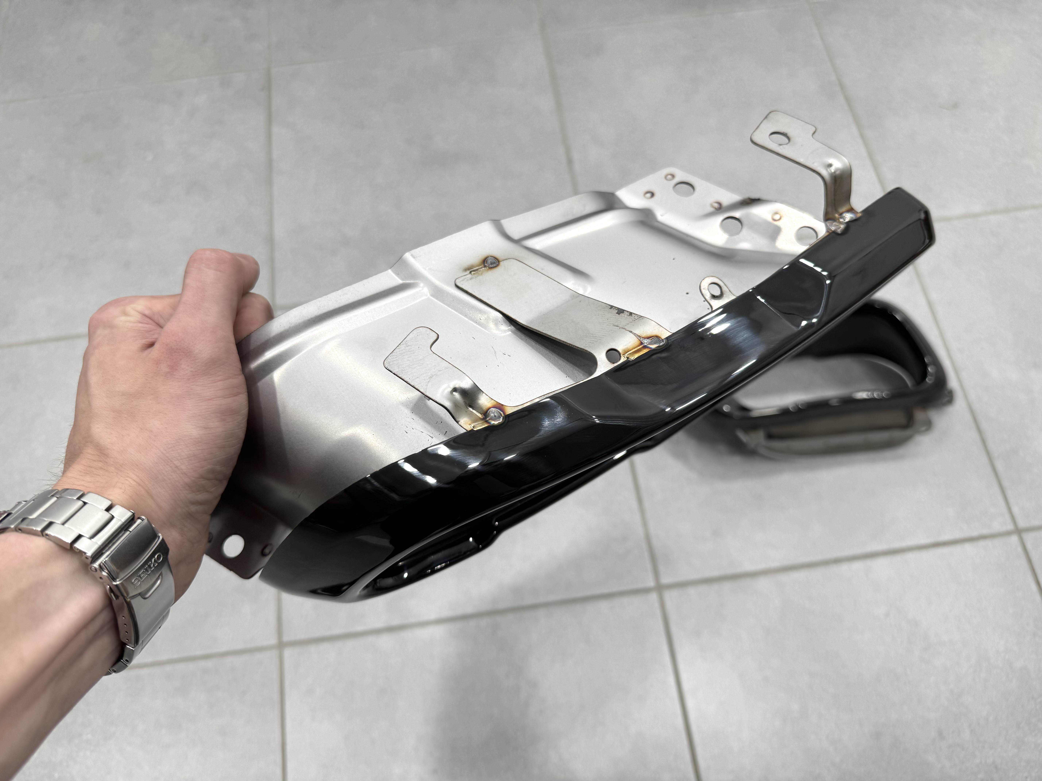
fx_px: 722
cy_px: 390
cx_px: 521
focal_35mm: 24
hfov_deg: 71.6
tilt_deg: -65.9
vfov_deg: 56.8
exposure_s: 1/293
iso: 80
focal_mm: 6.76
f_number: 1.78
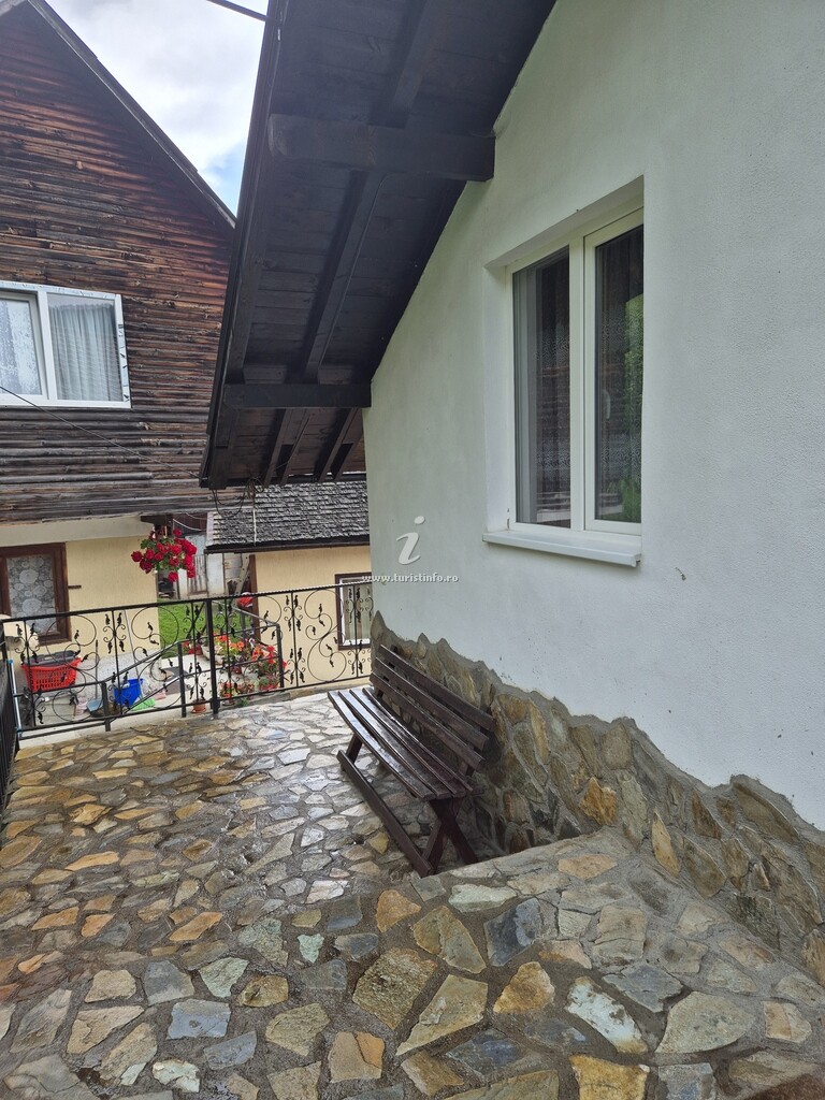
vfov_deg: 73.9
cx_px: 412
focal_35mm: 23
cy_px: 550
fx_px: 731
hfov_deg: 58.9
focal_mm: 5.4
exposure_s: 1/180
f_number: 1.8
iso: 50
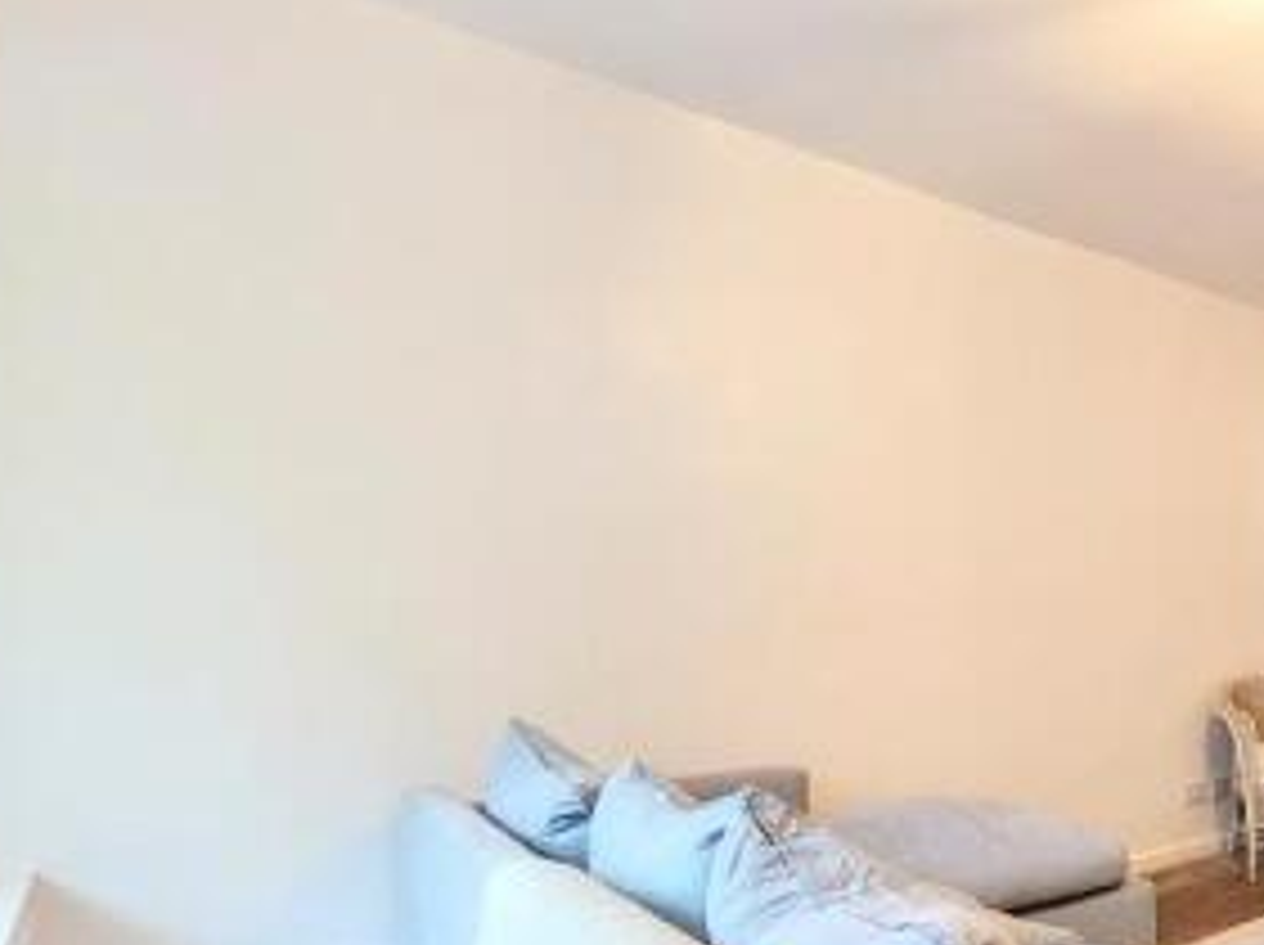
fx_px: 985
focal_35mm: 27
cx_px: 1172
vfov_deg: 50.6
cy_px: 610
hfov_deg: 55.3
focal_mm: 1.74
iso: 400
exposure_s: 1/50
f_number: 2.2
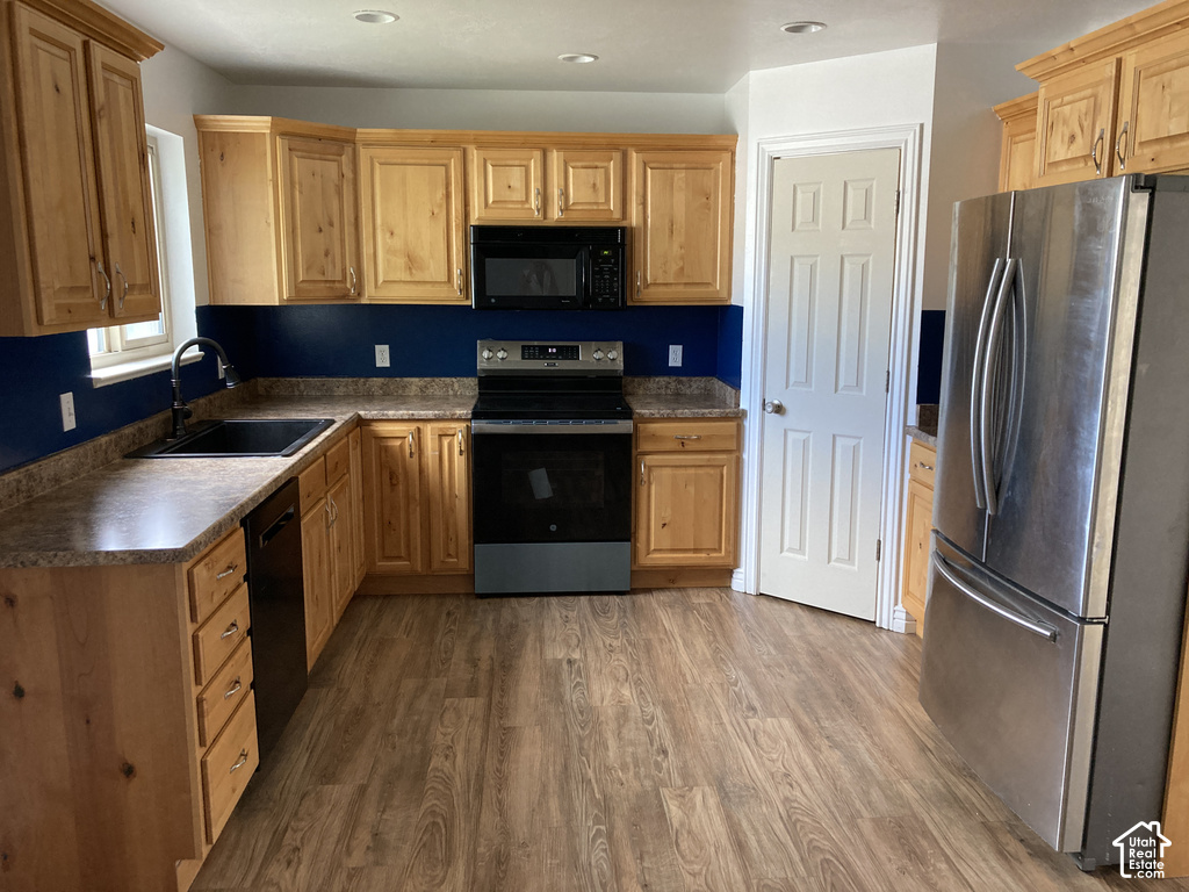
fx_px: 962
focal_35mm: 28
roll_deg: +0.5
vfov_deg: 49.7
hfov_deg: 63.4
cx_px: 594
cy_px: 446
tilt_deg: -9.0
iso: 200
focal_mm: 3.99
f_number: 1.8
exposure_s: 1/60
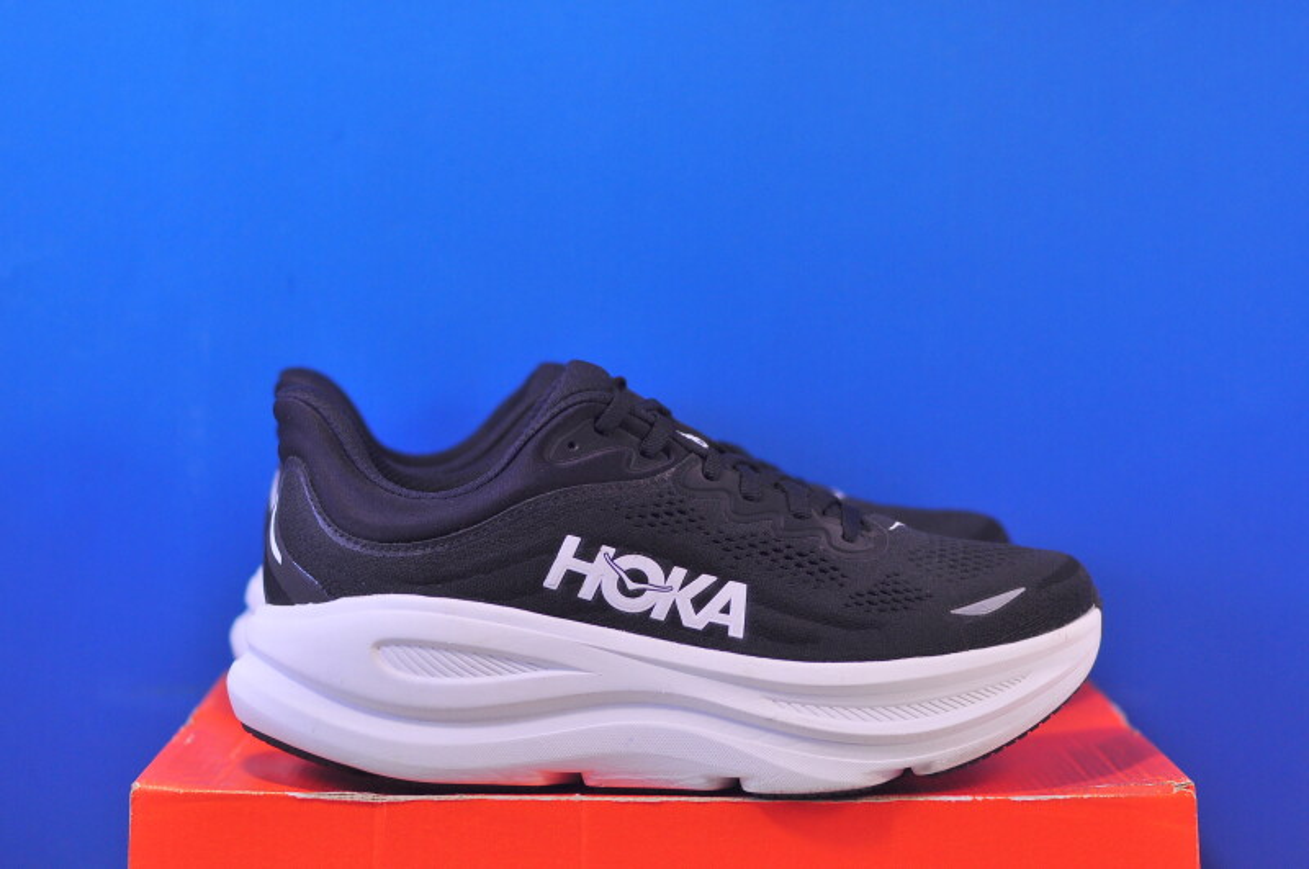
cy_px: 434
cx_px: 654
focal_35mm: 75
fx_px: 2723
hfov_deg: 27.0
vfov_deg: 18.1
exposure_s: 1/320
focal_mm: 50
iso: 250
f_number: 2.5
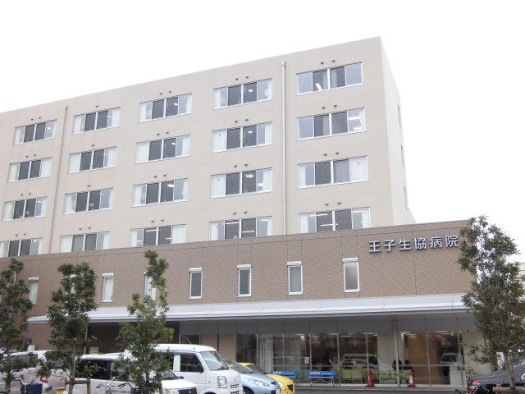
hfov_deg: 51.4
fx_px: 546
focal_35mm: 36
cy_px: 197
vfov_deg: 39.7
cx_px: 262
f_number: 3.1
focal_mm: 6.4
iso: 100
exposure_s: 1/160
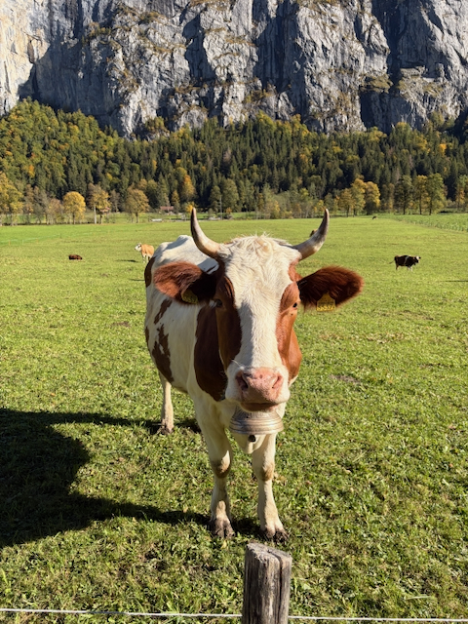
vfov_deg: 67.3
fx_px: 469
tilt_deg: -13.3
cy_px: 312
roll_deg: +0.4
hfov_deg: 53.1
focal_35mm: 26
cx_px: 234
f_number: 1.6
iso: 64
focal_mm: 5.96
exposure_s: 1/1799
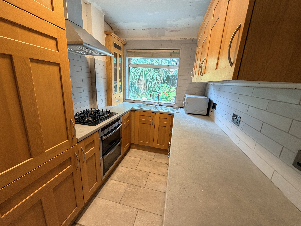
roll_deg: -3.2
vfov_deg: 85.7
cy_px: 113
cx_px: 150
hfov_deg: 102.1
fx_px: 122
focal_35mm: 14
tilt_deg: -15.0
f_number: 2.2
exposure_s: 1/50
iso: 250
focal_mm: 2.22
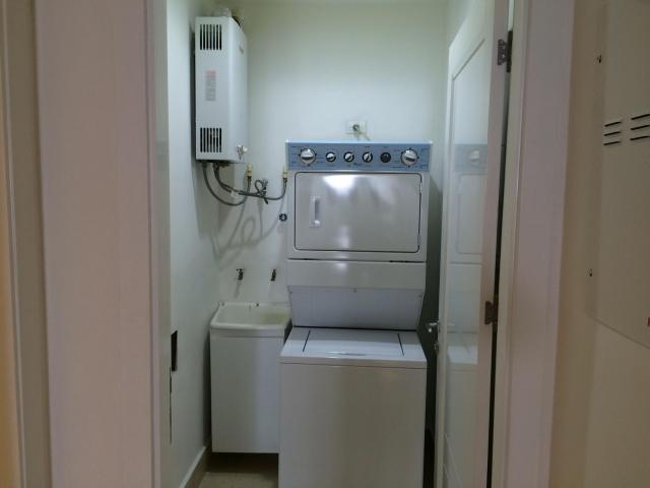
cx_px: 325
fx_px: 545
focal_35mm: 29
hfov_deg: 61.7
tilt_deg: -8.3
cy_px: 244
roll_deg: -1.3
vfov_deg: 48.2
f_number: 2.2
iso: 50
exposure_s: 1/33
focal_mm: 4.15
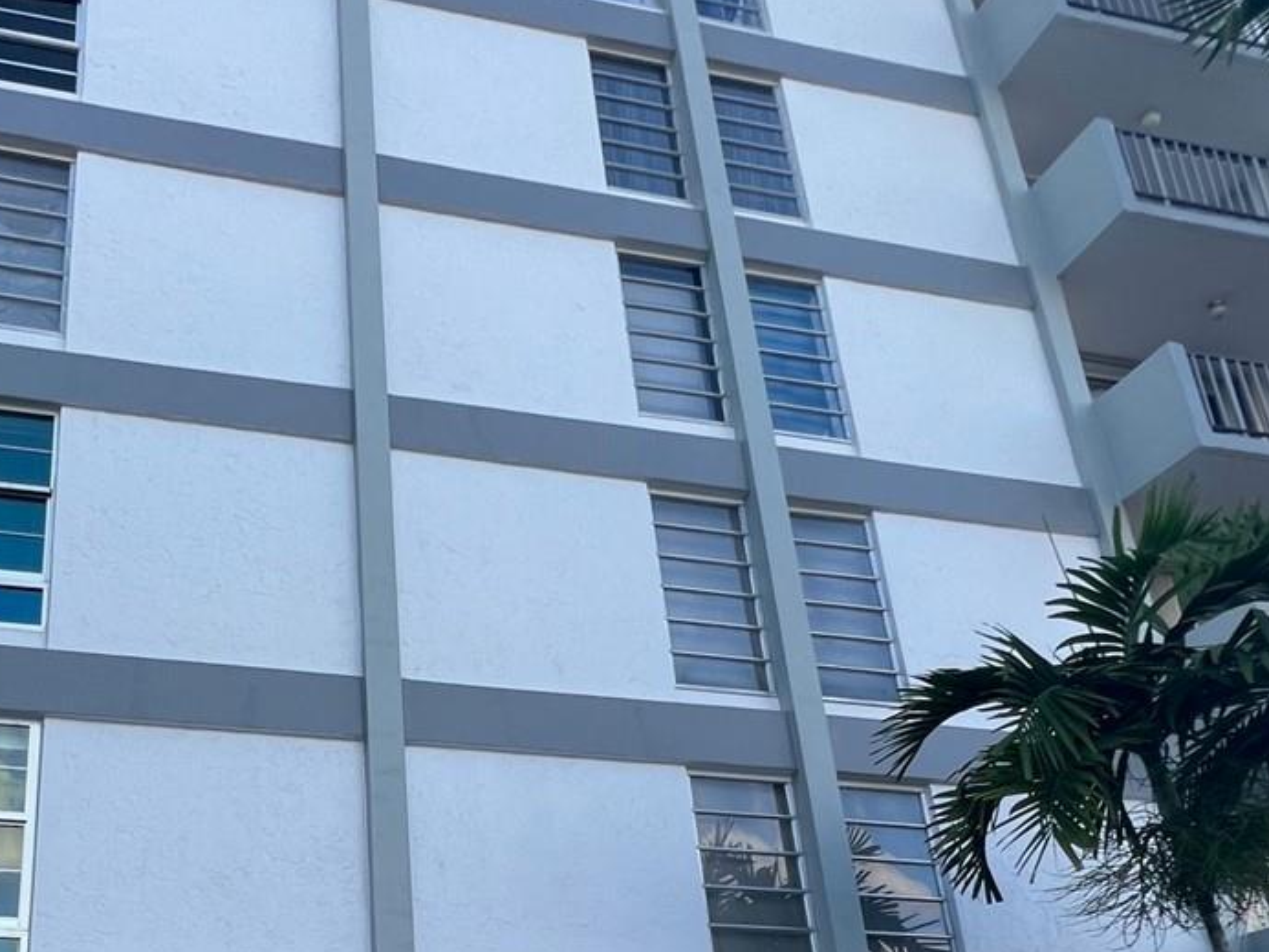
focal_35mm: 30
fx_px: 1100
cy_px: 886
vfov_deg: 42.3
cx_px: 295
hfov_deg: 56.5
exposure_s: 1/310
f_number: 1.8
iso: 32
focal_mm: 1.57
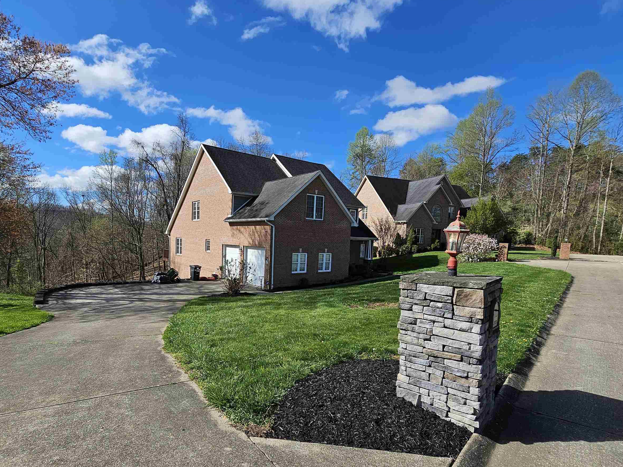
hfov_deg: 90.3
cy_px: 267
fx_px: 306
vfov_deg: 74.3
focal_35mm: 17
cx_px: 262
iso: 50
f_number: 2.2
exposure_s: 1/2371
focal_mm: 2.2
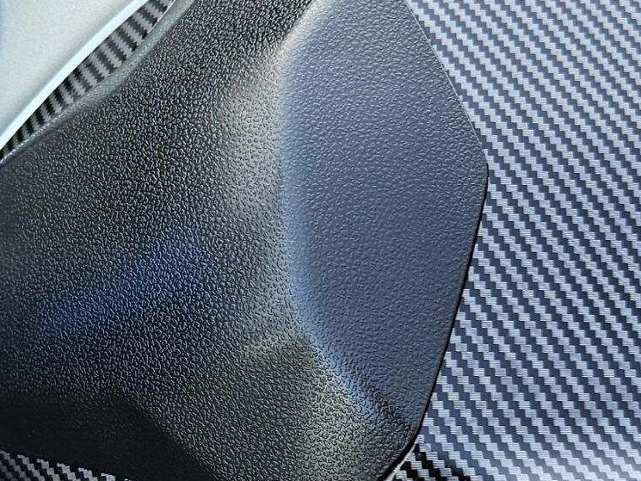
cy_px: 347
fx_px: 1463
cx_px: 294
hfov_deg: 24.7
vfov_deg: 18.6
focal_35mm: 79
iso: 64
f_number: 1.8
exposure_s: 1/120
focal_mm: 5.4
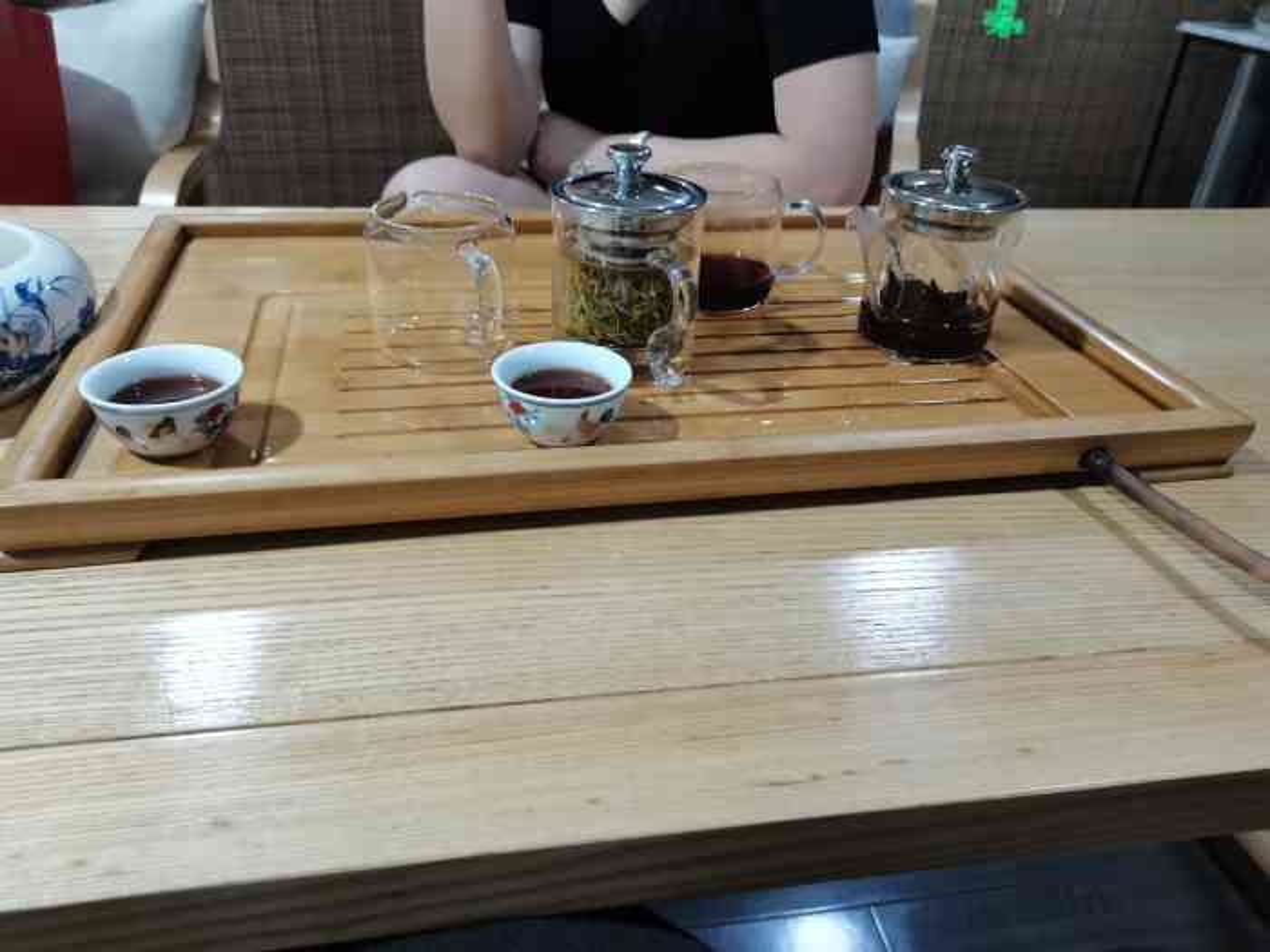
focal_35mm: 26
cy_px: 476
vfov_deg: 53.1
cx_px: 635
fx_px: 954
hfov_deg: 67.3
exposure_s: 1/25
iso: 640
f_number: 1.8
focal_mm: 5.58
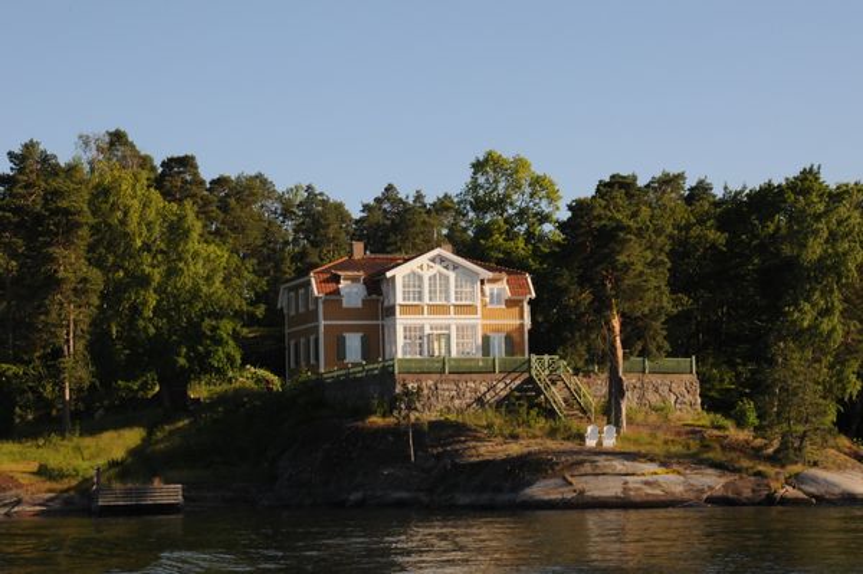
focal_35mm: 87
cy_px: 287
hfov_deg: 23.4
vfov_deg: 15.7
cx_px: 432
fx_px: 2084
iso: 800
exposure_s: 1/250
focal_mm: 58
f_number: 18
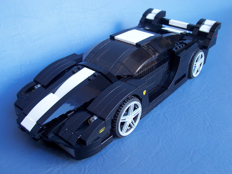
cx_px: 116
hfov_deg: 50.1
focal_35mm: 37
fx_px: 248
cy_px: 87
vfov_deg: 38.7
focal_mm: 5.6
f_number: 2.8
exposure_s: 1/30
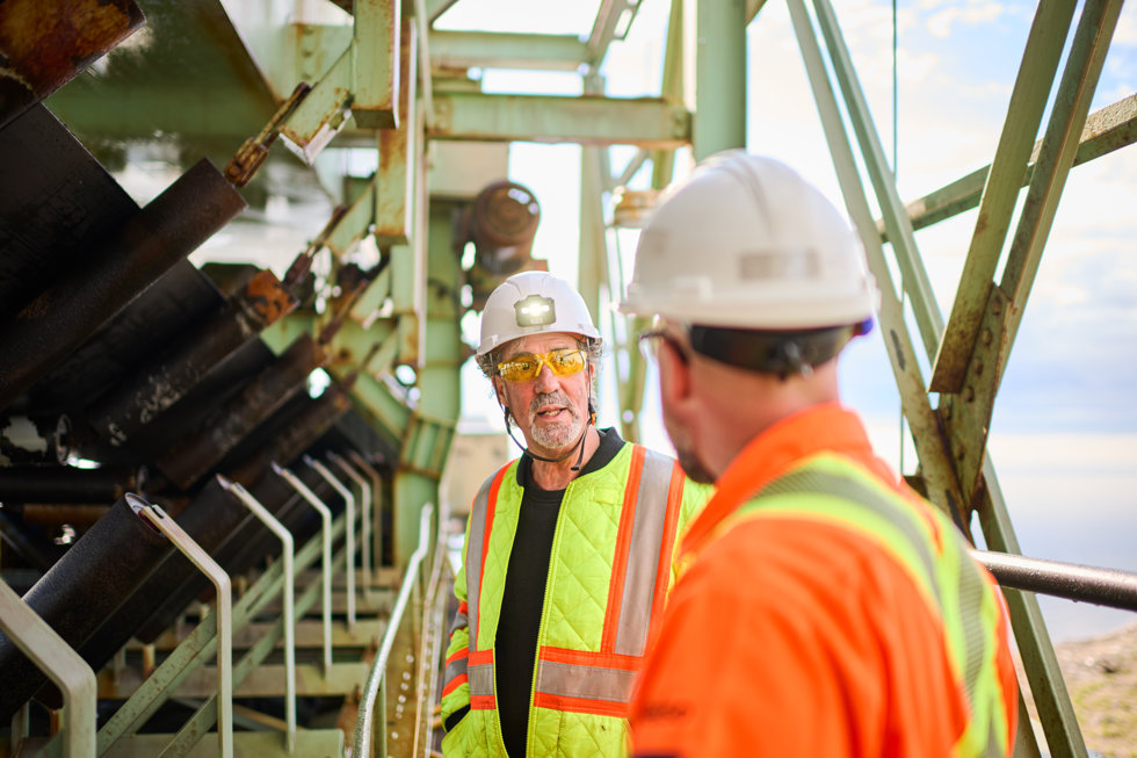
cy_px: 379
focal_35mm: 35
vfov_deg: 37.8
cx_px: 568
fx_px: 1105
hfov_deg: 54.4
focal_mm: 35
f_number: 1.4
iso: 64
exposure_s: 1/500
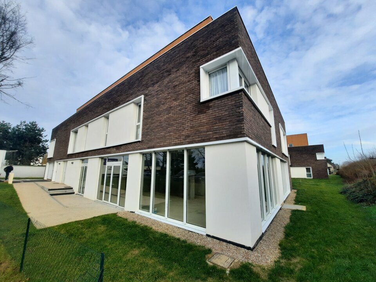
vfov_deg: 89.9
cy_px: 141
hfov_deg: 106.2
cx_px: 188
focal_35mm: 13
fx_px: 141
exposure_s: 1/591
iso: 40
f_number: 2.2
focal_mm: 1.74
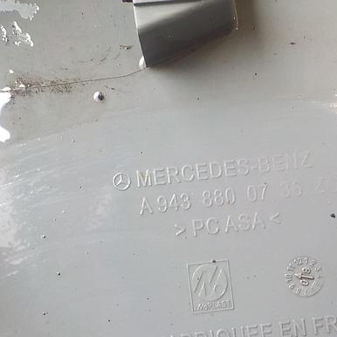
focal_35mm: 44
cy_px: 197
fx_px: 485
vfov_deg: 38.2
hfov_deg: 37.8
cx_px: 230
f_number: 3.3
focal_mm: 4.1
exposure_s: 1/30
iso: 220
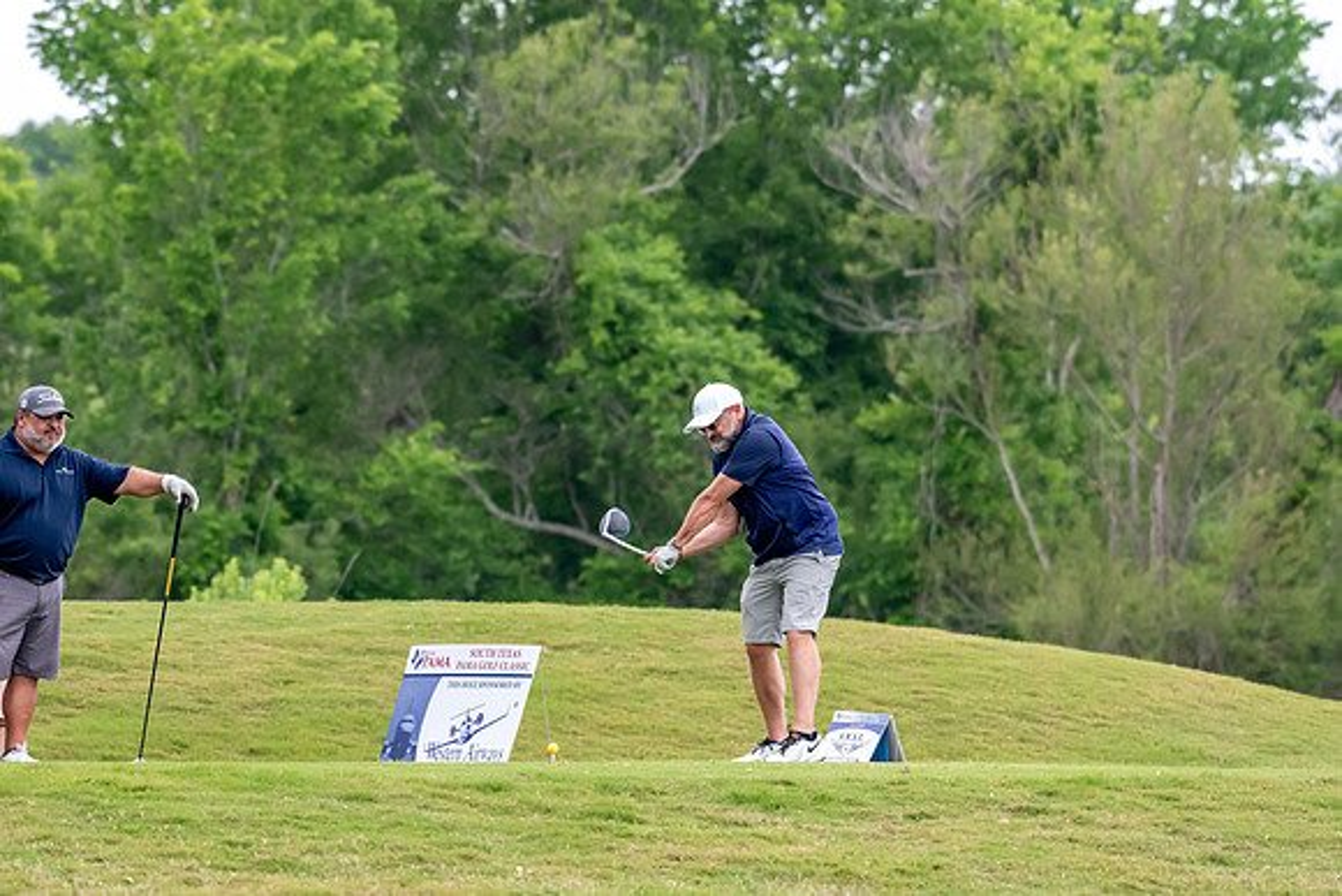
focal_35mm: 405
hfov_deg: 5.1
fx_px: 15100
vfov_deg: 3.4
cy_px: 448
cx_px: 671
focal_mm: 270
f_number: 5.6
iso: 2500
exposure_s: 1/2000
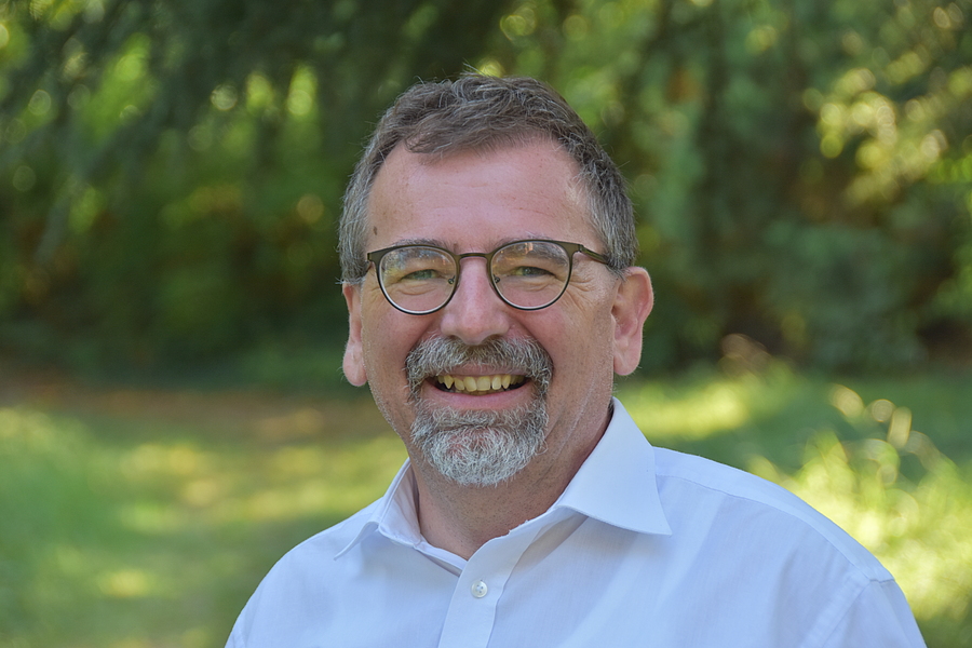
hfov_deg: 13.0
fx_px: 4252
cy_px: 324
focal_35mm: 158
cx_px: 486
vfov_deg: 8.7
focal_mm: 105
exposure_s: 1/125
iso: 360
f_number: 5.3
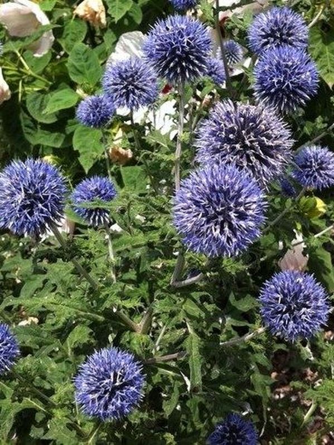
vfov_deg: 52.7
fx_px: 451
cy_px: 222
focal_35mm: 35
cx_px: 167
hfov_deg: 40.7
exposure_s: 1/1160
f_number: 2.8
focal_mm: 3.85
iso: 80
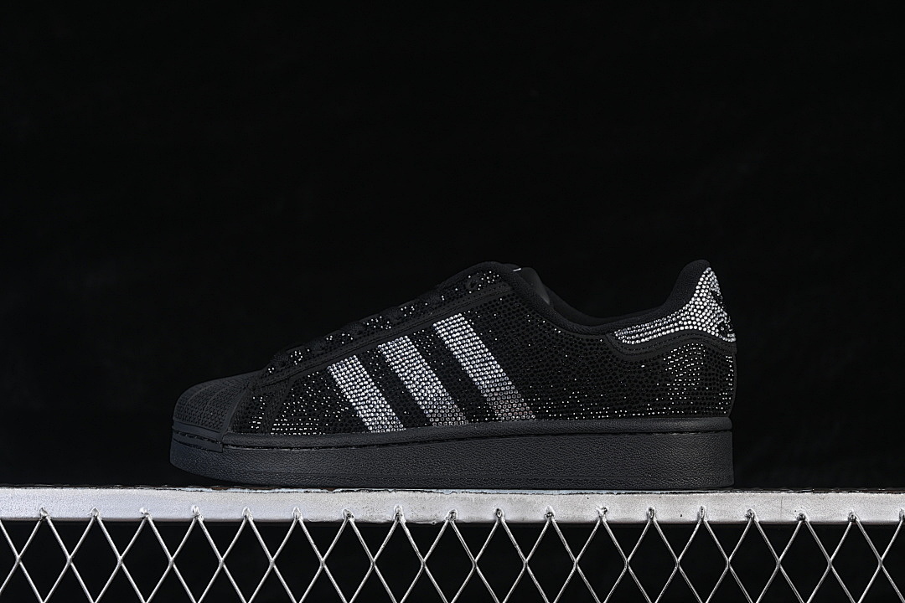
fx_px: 1885
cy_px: 302
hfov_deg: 27.0
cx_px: 452
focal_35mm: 75
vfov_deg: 18.2
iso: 160
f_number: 6.3
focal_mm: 50
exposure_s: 1/60
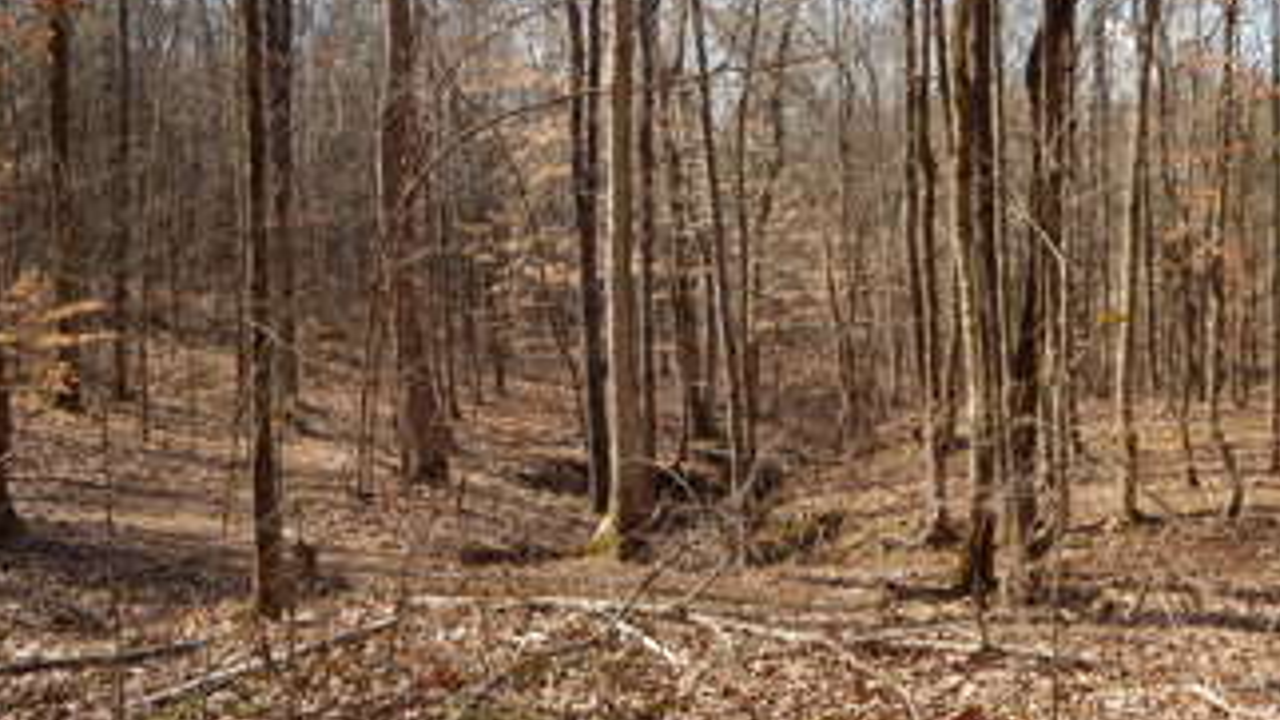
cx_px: 684
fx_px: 1425
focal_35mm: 42
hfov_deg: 48.3
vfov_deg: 28.3
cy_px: 314
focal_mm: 5.6
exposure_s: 1/800
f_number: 3.2
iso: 200
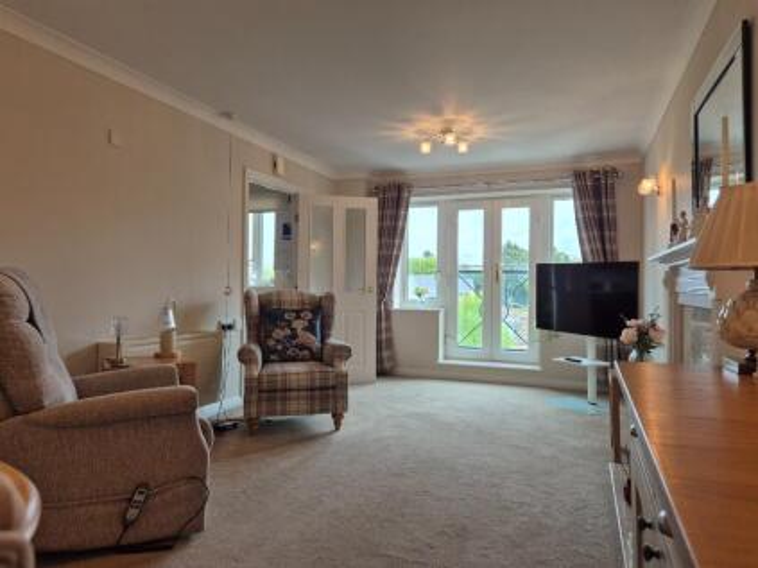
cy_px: 284
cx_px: 379
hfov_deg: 73.9
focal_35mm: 23
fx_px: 503
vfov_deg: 58.9
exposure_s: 1/100
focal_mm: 5.4
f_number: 1.8
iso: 40
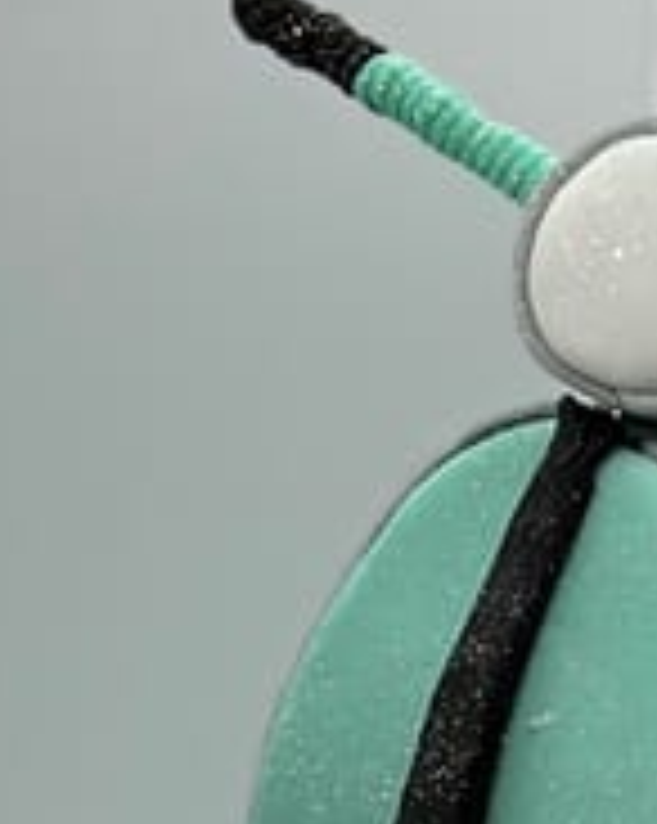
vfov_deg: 6.8
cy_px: 1616
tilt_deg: -23.2
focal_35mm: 277
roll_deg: +0.3
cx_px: 968
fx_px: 6744
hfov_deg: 5.5
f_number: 1.78
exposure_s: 1/2203
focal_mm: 6.86
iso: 80
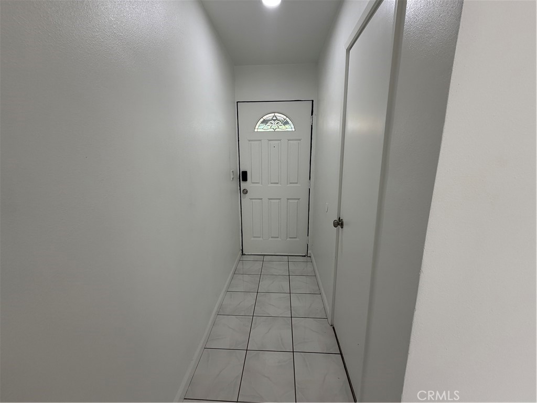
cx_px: 268
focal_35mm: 14
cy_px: 202
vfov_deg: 85.7
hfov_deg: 102.1
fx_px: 217
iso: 80
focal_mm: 2.22
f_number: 2.2
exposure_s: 1/120
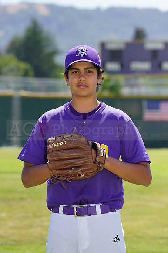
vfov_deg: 9.7
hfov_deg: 6.5
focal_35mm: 212
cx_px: 84
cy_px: 126
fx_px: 1486
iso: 100
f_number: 7.1
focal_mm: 212
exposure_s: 1/250
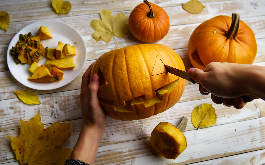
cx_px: 133
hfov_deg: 50.4
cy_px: 81
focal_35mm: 39
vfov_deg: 32.8
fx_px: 282
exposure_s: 1/100
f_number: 7.1
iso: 400
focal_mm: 38
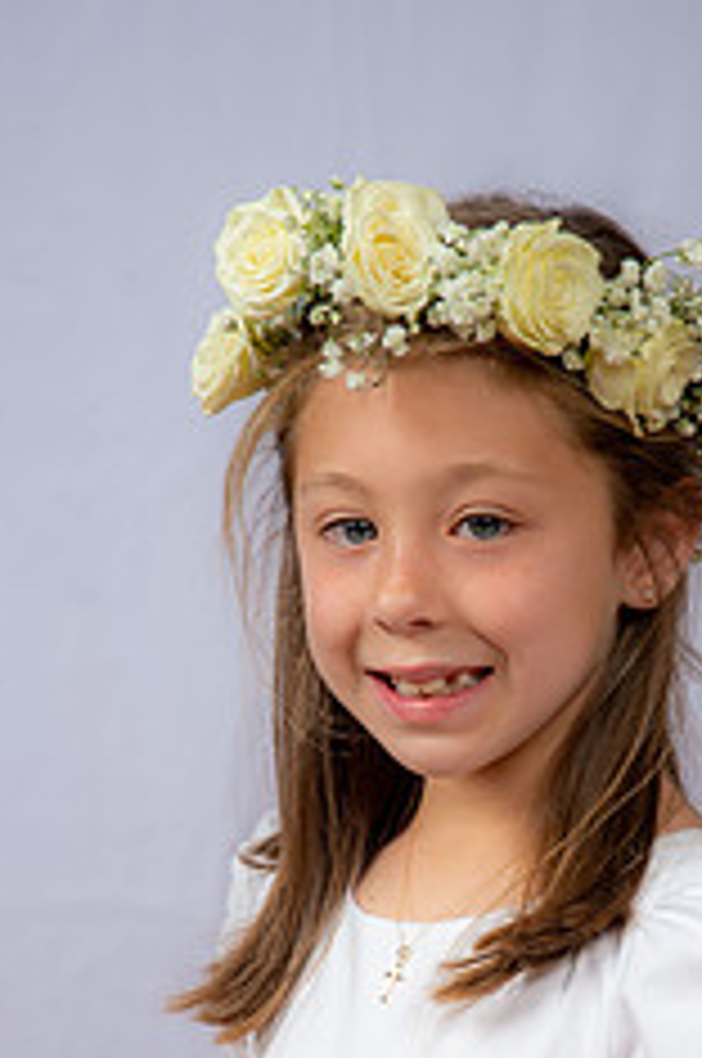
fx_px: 4488
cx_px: 569
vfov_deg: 13.3
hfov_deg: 8.9
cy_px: 905
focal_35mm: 153
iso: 250
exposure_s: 1/160
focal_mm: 80
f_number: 6.3
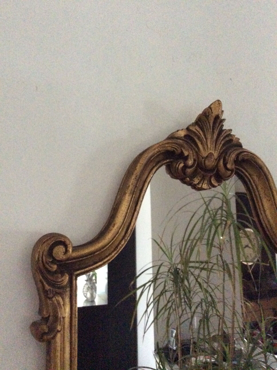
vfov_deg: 56.9
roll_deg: +1.1
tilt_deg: +5.2
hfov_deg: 44.1
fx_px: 342
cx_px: 138
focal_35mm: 32
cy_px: 185
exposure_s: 1/17
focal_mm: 3.3
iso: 800
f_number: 2.4
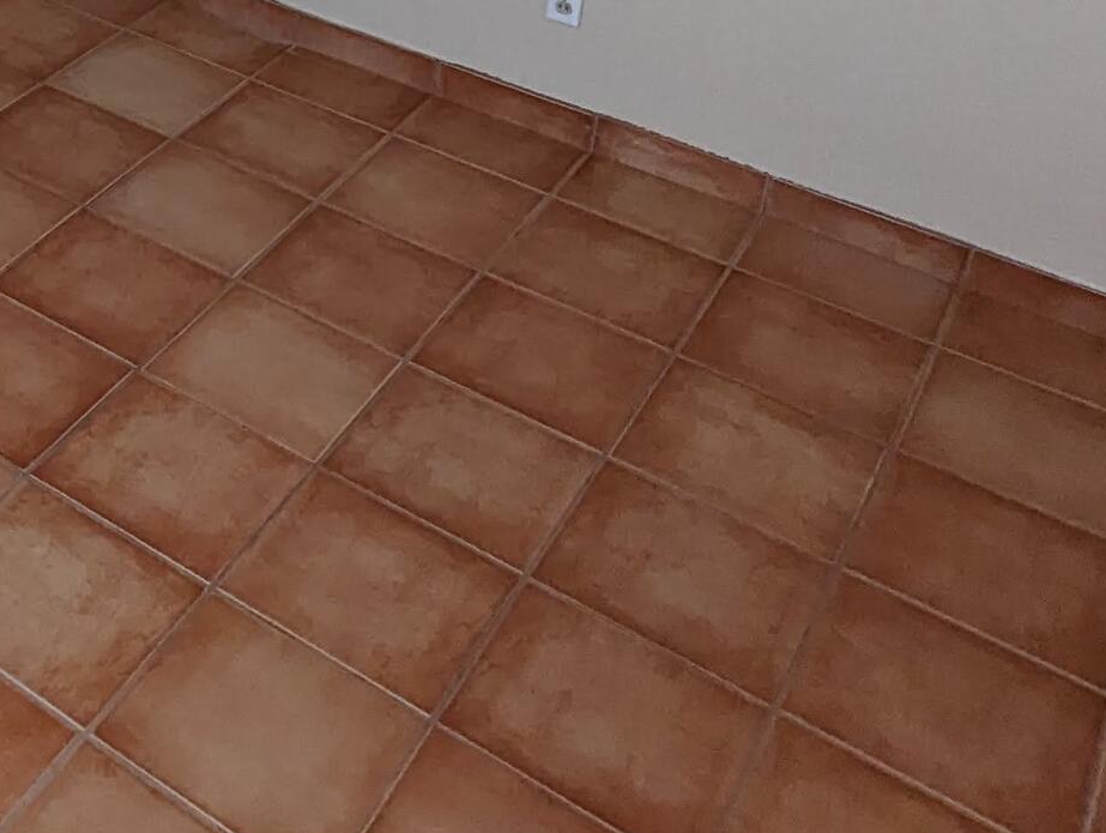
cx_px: -214
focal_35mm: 52
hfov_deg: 31.1
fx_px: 1664
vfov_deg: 24.1
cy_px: -296
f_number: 2.2
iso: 405
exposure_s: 1/40.6
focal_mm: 2.35
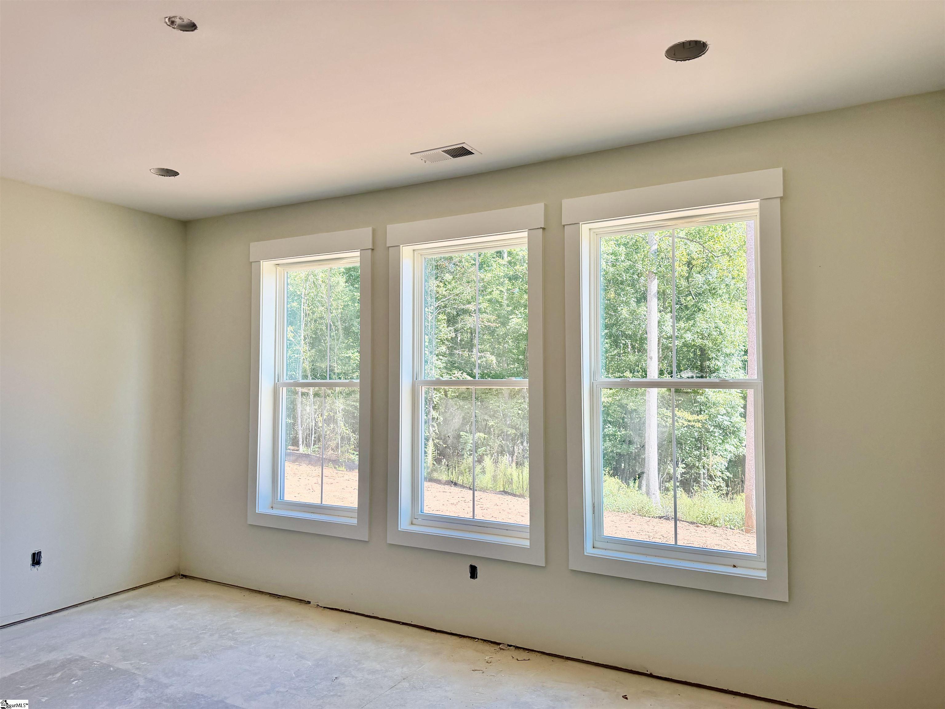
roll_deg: +0.5
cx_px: 472
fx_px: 655
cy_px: 354
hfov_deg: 71.6
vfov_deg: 56.8
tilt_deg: +2.9
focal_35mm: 24
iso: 100
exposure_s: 1/399
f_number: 1.78
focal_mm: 6.76
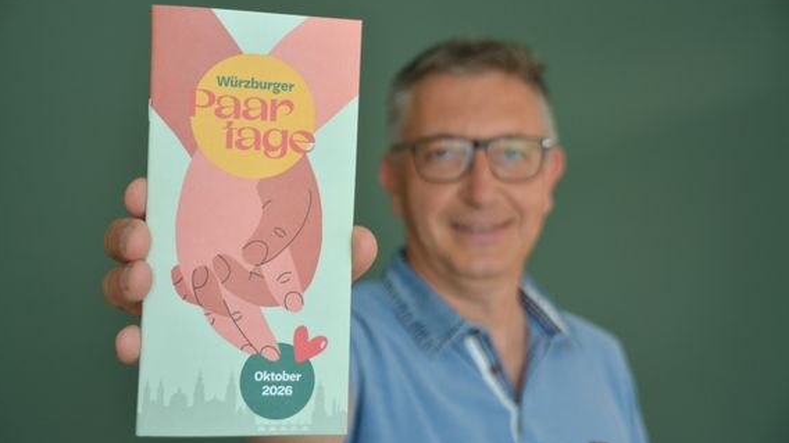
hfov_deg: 30.2
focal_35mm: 70
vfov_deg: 17.2
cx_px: 392
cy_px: 203
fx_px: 1464
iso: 400
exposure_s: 1/100
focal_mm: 44
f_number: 5
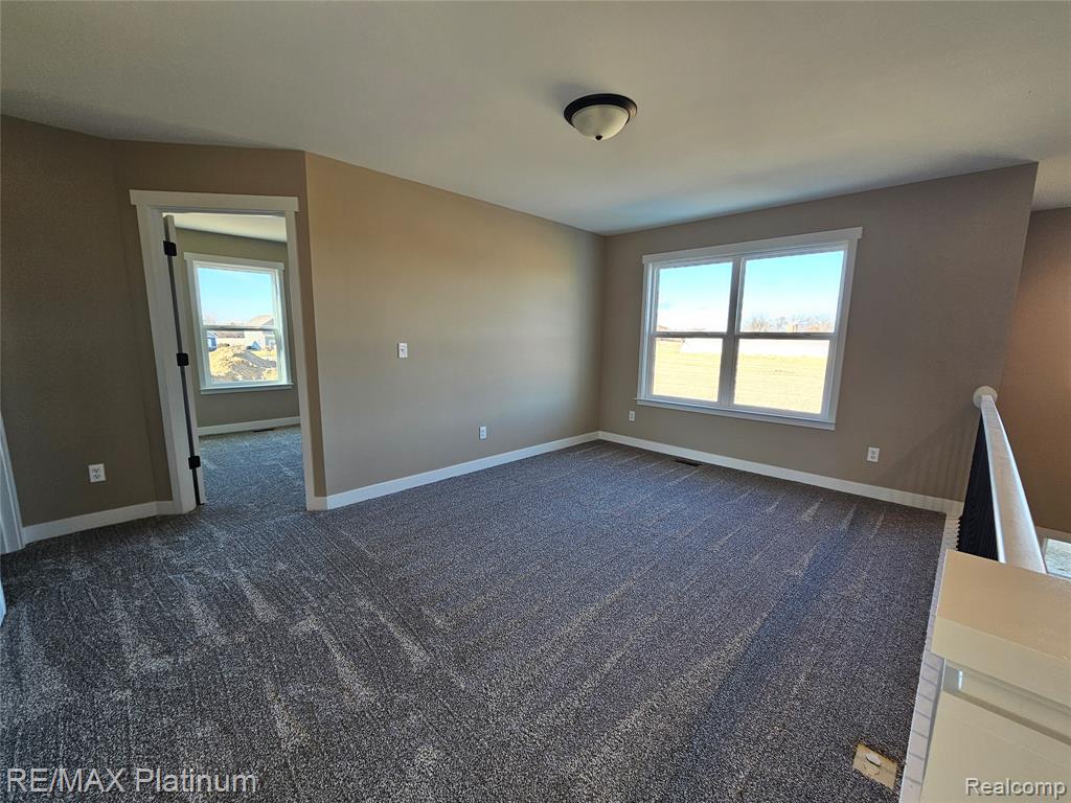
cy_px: 402
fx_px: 402
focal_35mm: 13
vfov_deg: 89.9
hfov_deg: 106.2
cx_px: 536
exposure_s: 1/60
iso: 50
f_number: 2.2
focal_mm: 2.2
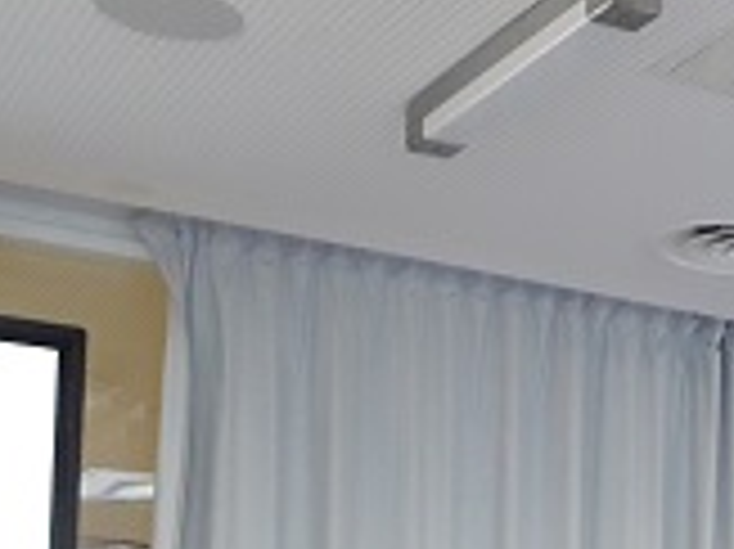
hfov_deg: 21.3
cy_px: 713
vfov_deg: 16.8
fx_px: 1759
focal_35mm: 83
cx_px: 964
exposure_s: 1/50
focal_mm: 3.6
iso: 160
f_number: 1.9
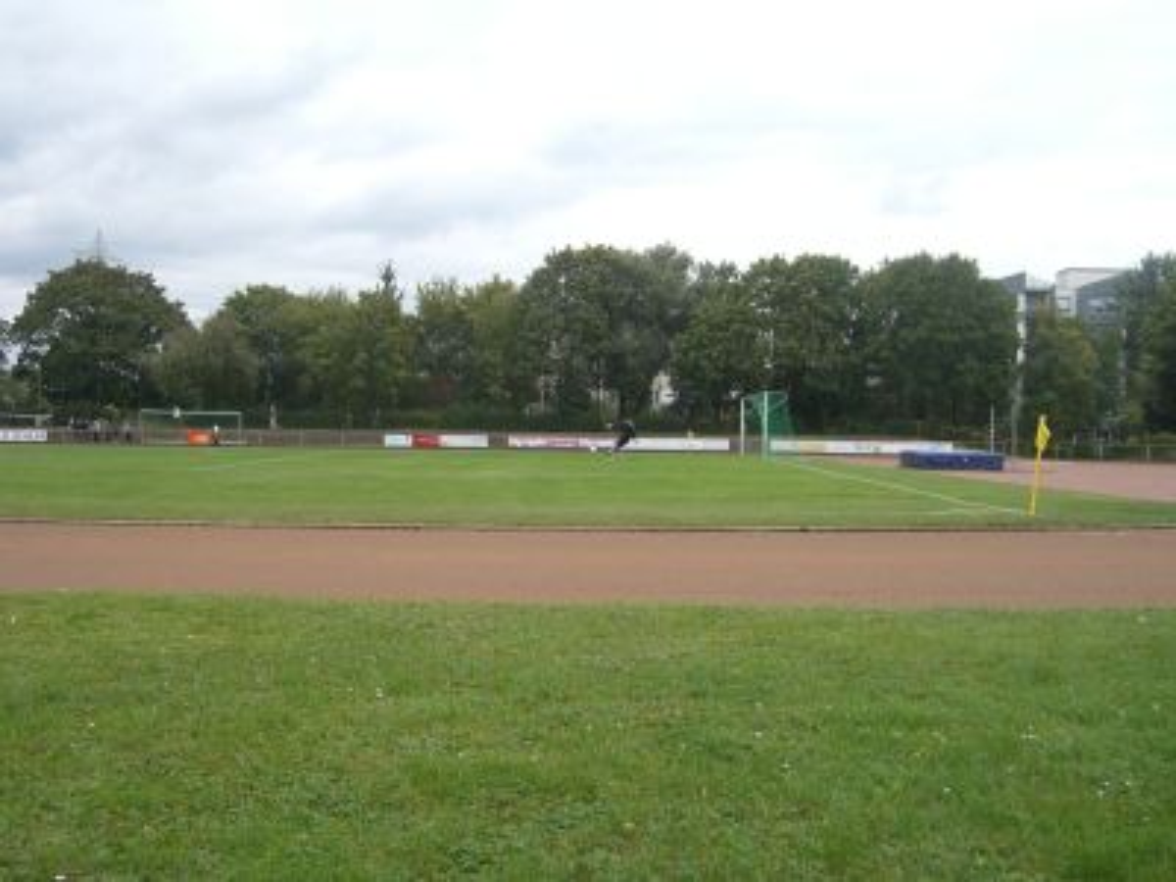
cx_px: 588
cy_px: 441
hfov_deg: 49.0
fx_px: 1291
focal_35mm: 38
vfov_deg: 37.7
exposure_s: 1/640
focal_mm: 7.9
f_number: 2.8
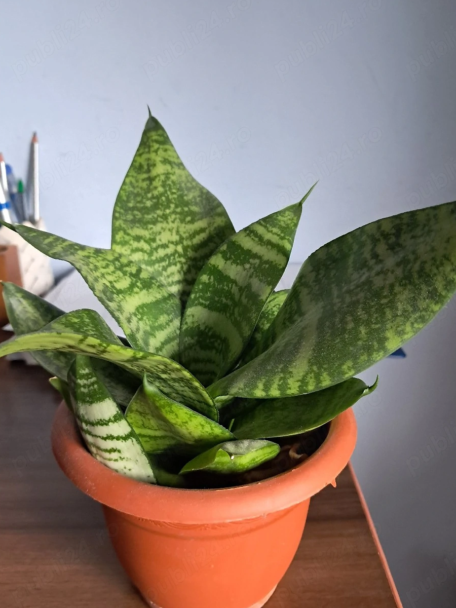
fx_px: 527
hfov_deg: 46.8
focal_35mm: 30
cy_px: 319
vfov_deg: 59.9
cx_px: 230
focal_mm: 4
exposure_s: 1/50
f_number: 1.8
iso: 500
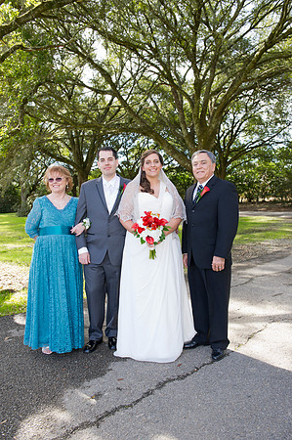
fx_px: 378
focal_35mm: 31
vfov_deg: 60.3
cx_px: 146
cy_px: 220
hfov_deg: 42.2
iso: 320
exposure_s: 1/100
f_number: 5.6
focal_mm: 31
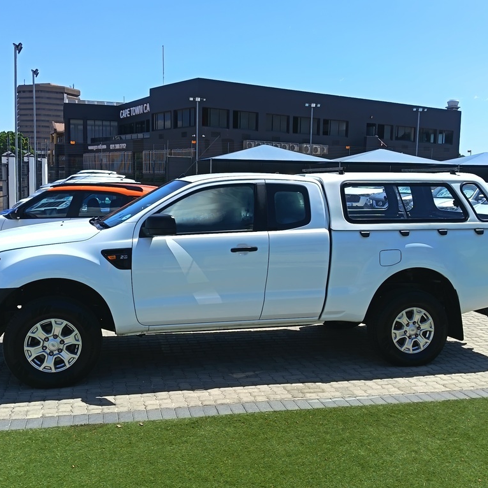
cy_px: 244
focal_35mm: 39
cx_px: 245
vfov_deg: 42.8
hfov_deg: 42.8
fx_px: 622
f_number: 1.75
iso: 100
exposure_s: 1/846
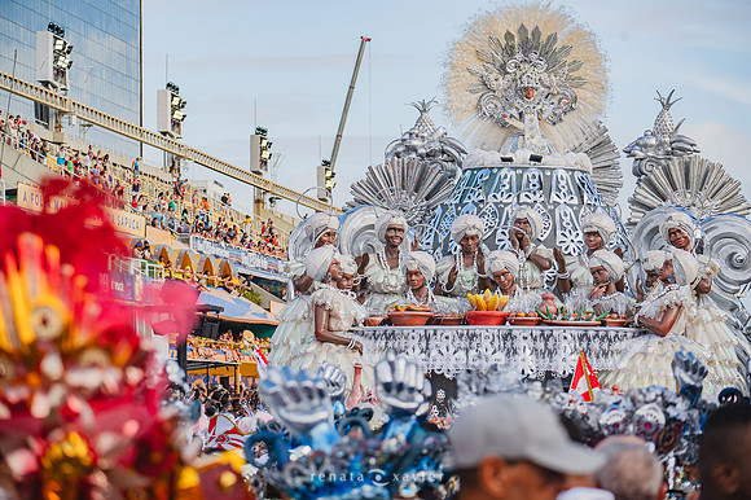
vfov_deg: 11.2
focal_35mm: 122
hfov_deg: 16.8
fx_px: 2544
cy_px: 250
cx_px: 376
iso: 400
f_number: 5.6
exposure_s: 1/1600
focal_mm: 122
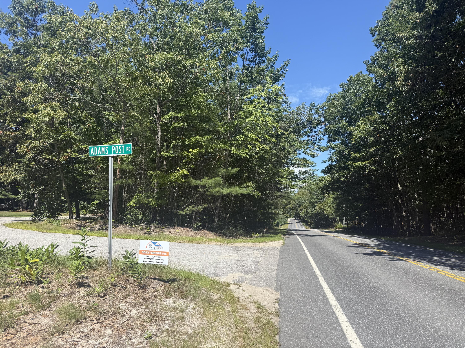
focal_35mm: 24
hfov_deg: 71.6
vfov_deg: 56.8
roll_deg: -2.0
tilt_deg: +5.7
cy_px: 174
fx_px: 322
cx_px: 232
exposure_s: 1/2907
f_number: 1.78
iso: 80
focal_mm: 6.76
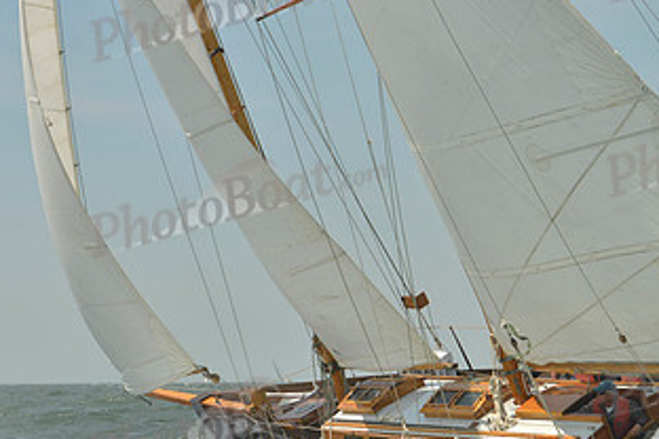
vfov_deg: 10.5
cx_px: 498
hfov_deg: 15.7
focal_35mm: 130
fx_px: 2380
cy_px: 282
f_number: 6.3
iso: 200
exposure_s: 1/1250
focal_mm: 70
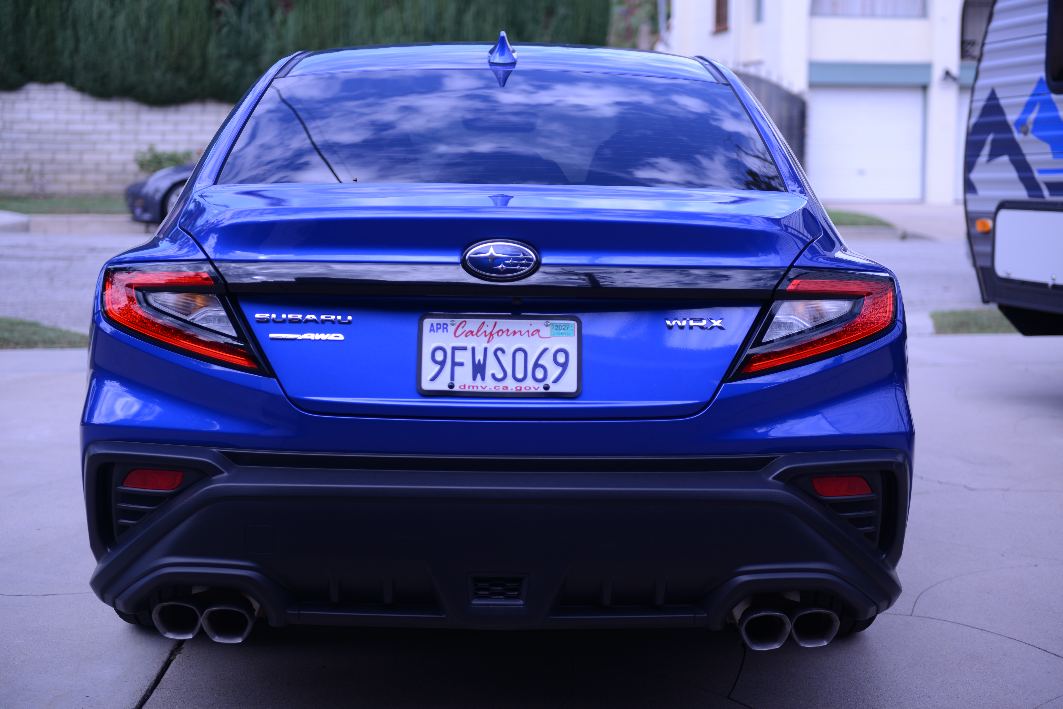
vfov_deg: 24.2
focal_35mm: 56
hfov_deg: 35.6
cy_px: 354
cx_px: 532
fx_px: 1654
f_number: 2.8
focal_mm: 56
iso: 100
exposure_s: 1/500
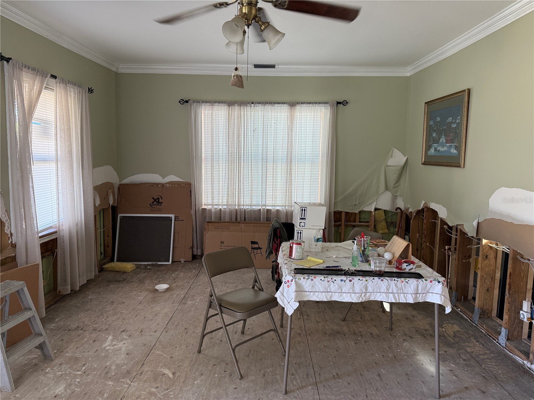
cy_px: 200
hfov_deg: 71.6
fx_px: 370
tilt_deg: -5.0
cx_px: 267
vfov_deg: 56.8
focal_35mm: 24
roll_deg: -1.1
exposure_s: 1/92
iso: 200
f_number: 1.78
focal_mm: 6.76
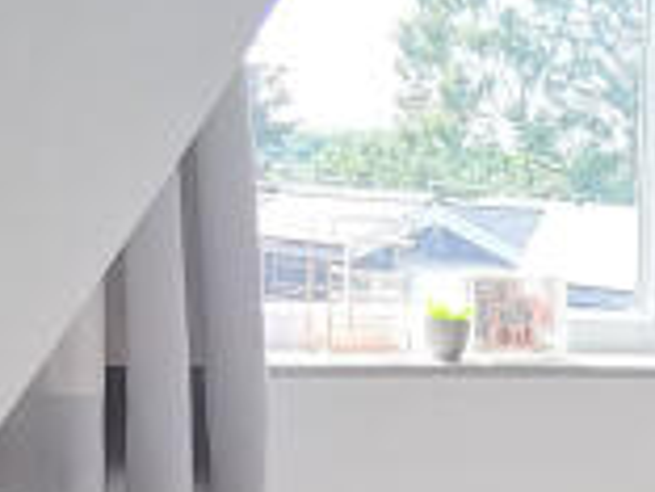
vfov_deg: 13.0
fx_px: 1987
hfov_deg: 17.5
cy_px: 820
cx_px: 869
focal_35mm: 105
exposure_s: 1/99.9
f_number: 2.2
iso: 64
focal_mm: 2.35
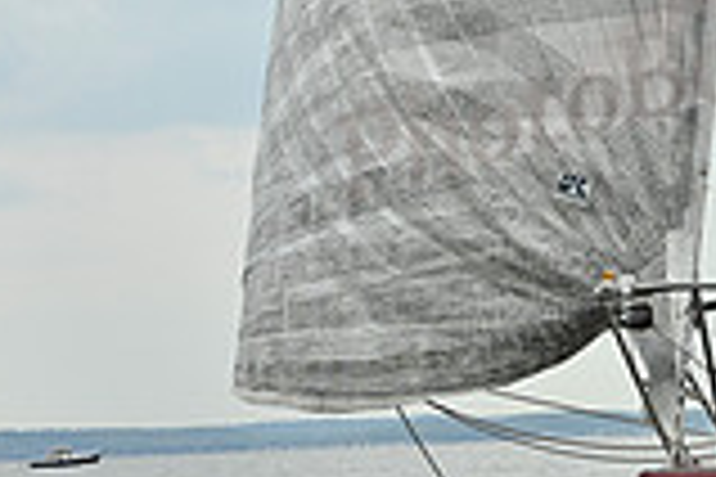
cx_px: 1207
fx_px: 5091
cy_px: 254
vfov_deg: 5.4
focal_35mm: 256
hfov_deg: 7.8
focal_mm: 70
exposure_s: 1/1250
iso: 320
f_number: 8
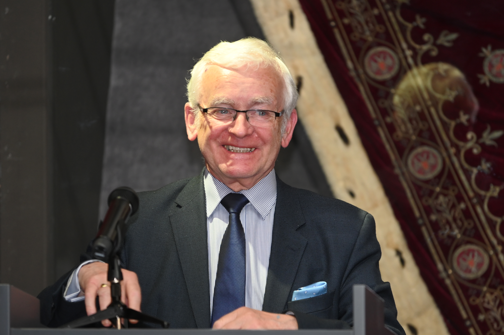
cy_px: 168
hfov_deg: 10.3
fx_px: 2798
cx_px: 252
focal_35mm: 200
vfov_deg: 6.9
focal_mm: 200
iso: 1000
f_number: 4
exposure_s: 1/125
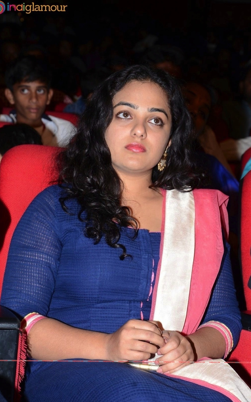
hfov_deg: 13.0
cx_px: 123
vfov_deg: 20.6
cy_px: 201
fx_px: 1105
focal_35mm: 101
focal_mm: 66
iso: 640
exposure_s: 1/125
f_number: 6.3
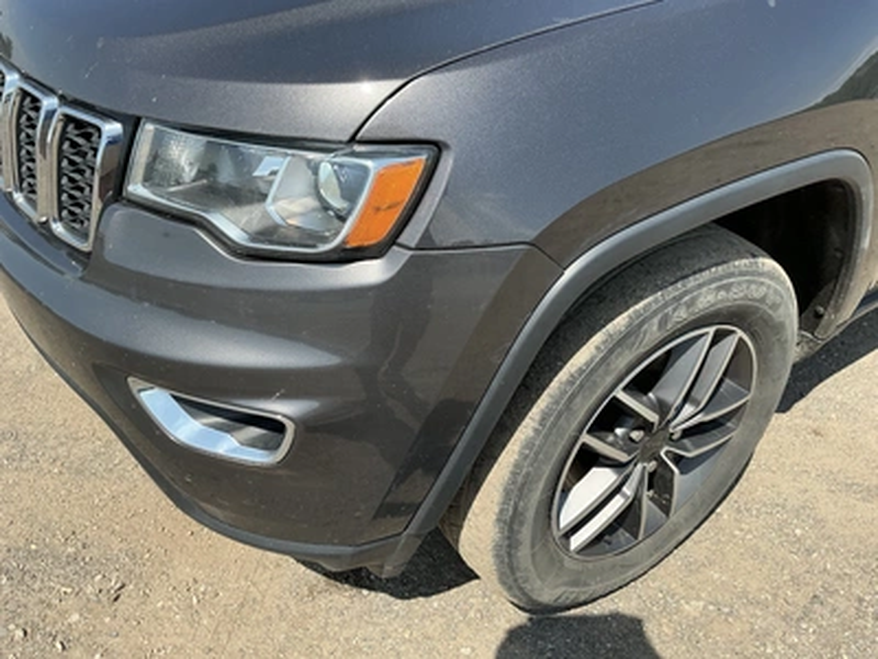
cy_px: 330
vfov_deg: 49.7
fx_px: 710
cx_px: 439
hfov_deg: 63.4
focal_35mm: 28
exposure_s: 1/1098
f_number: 1.8
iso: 25
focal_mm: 3
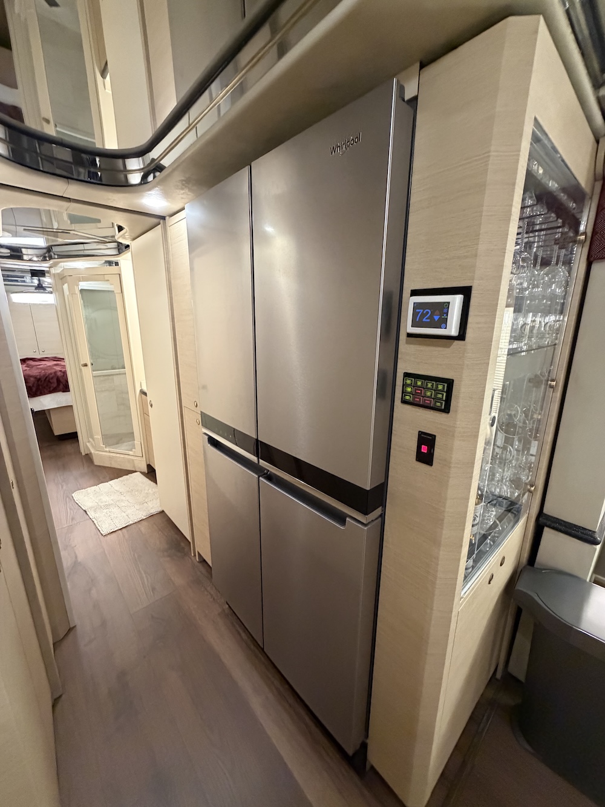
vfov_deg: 102.1
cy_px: 404
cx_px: 302
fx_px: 326
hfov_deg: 85.7
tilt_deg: -15.0
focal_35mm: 14
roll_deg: -0.4
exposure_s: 1/60
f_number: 2.2
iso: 800
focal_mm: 2.22
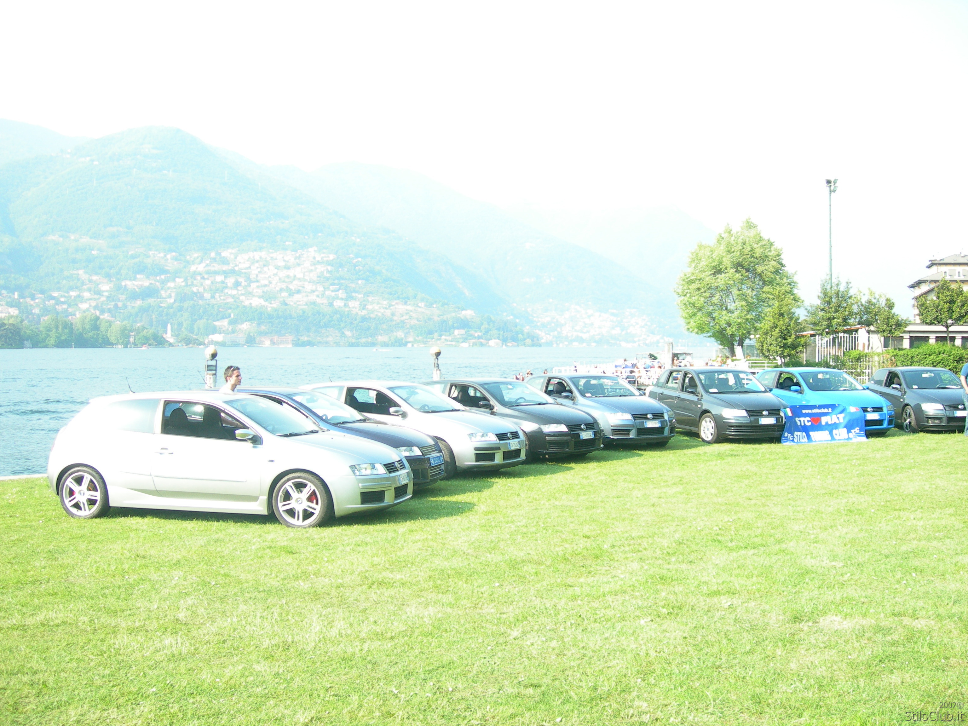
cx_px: 484
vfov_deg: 37.7
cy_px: 363
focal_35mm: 38
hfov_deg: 49.0
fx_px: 1063
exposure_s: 1/199
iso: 50
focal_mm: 7.8
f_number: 2.8
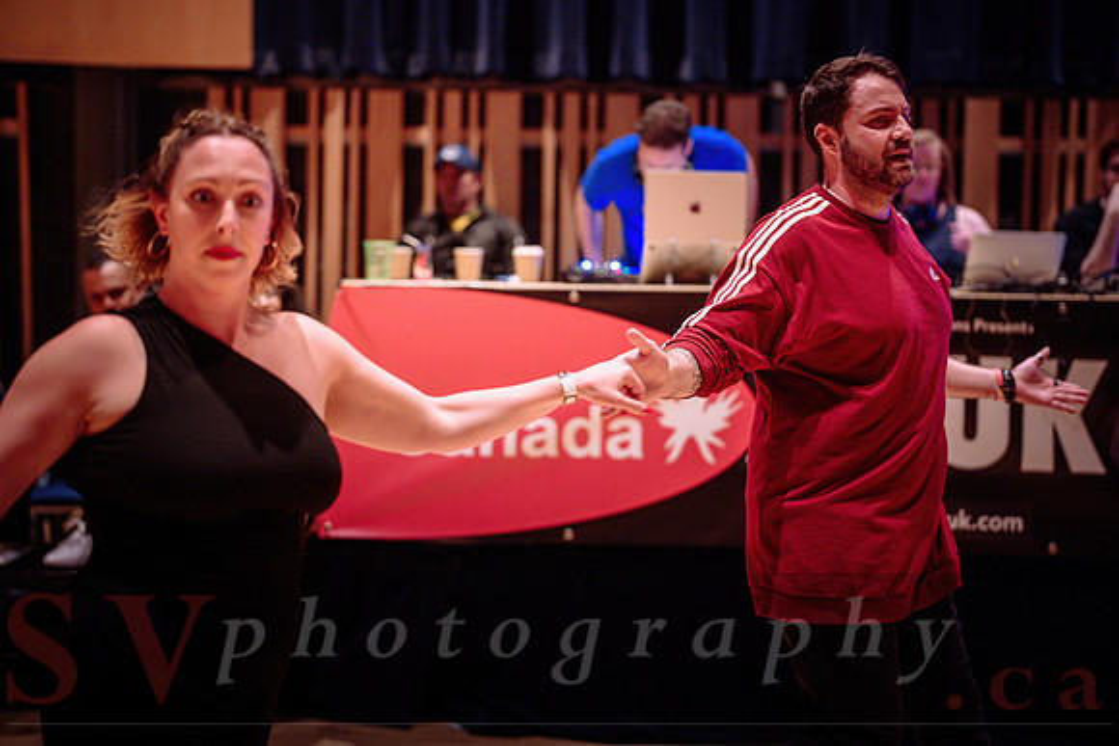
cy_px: 356
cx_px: 585
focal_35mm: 52
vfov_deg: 25.9
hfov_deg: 38.0
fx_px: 1625
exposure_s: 1/320
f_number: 1.4
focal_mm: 50
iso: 1600
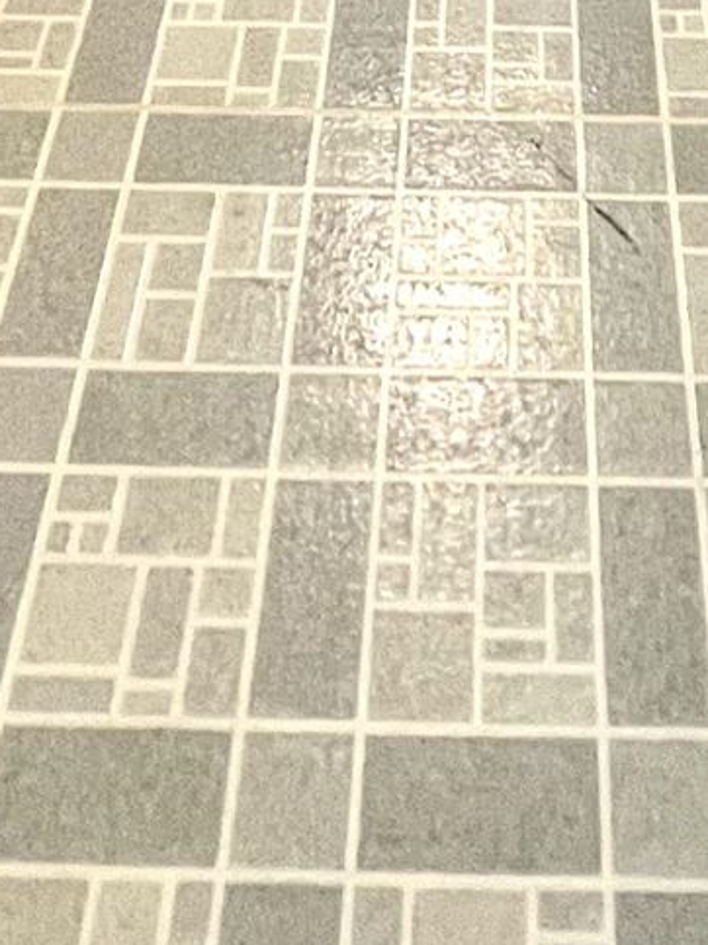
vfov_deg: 18.3
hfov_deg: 23.5
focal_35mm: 62
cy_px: -1008
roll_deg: -1.9
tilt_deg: -12.2
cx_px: 507
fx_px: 1692
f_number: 1.8
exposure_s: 1/120
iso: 200
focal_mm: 1.57
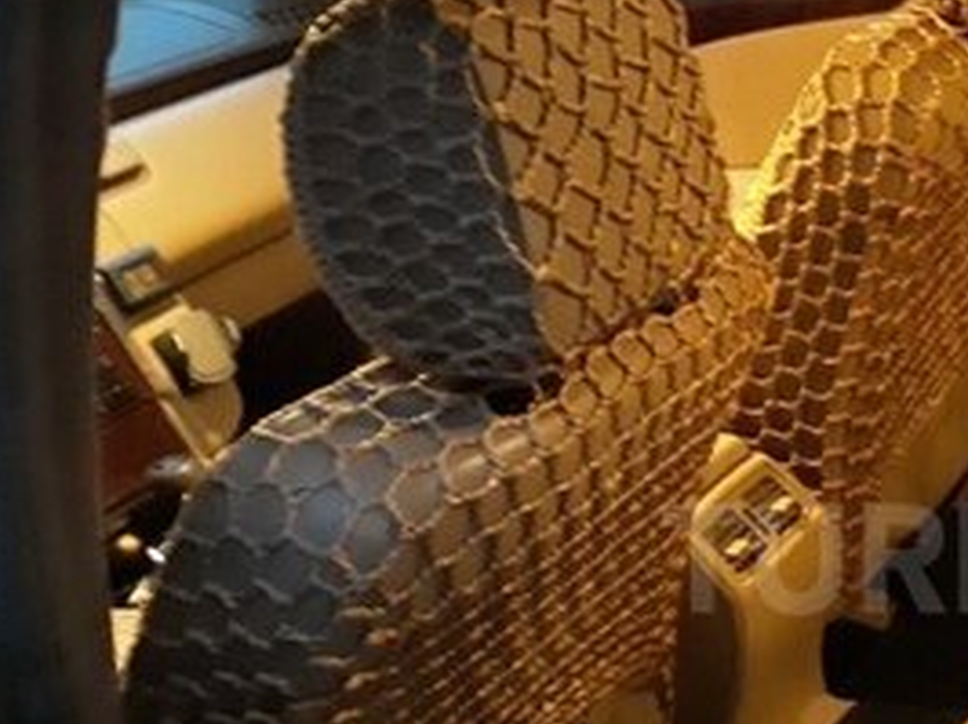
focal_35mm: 67
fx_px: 1872
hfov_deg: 26.9
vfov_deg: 21.7
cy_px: 558
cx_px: 1034
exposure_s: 1/10
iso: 800
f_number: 1.7
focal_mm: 3.71
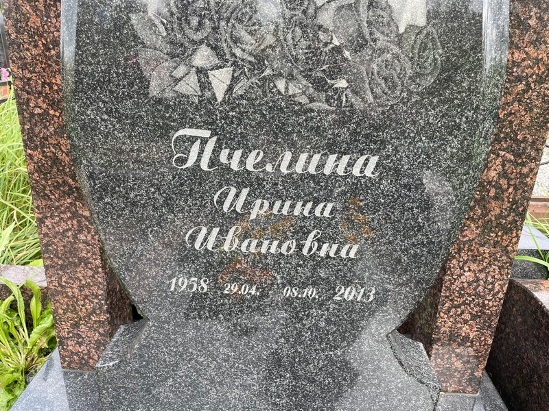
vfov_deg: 53.1
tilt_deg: -20.9
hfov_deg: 67.3
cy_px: 206
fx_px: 412
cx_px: 274
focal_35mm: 26
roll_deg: -0.5
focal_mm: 4.2
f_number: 1.6
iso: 32
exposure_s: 1/312
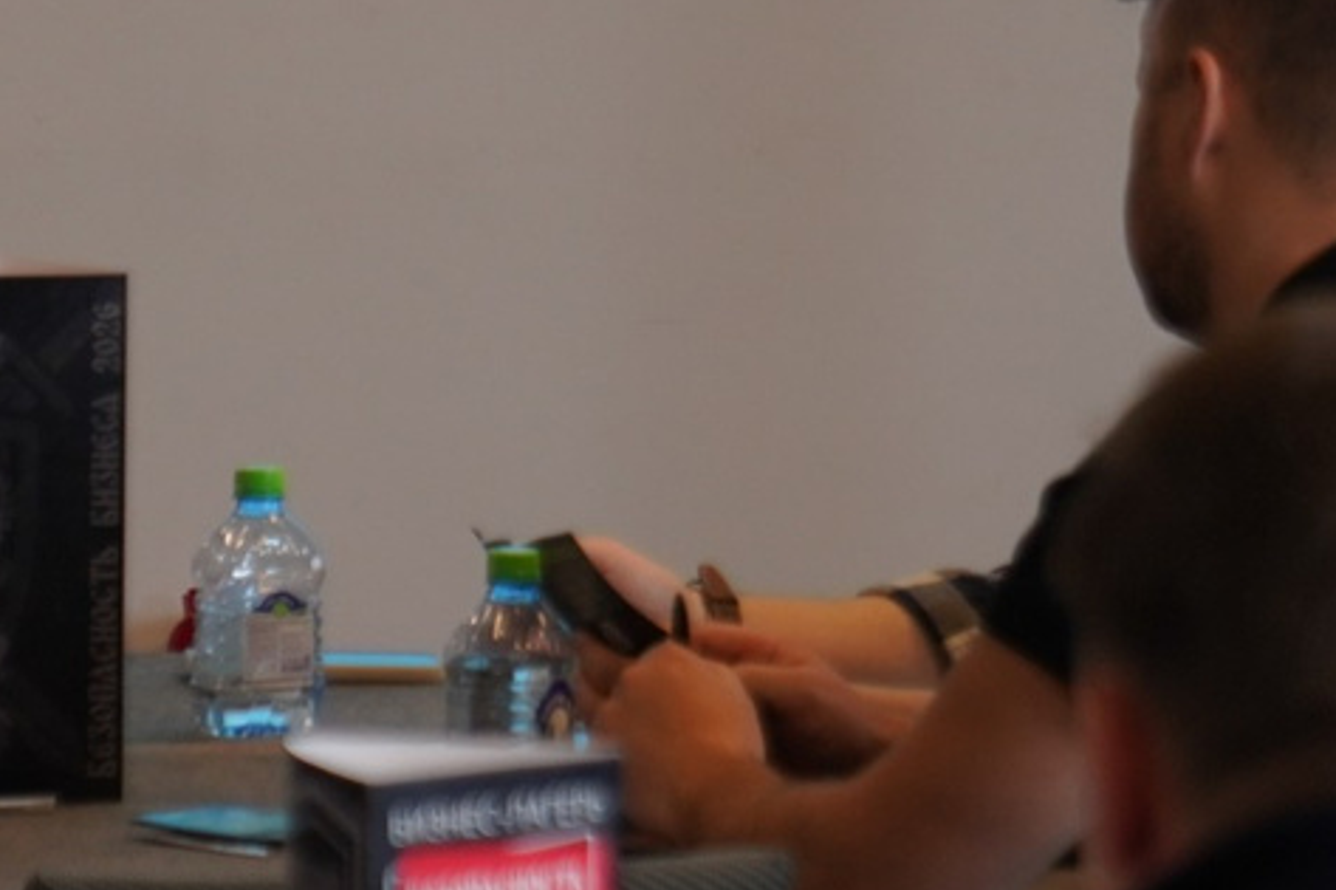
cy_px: -780
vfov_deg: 3.6
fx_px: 14059
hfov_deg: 5.4
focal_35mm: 379
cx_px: 946
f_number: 2.8
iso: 320
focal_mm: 70
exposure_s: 1/60
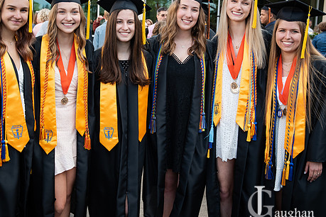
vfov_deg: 25.5
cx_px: 128
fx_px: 480
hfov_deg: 37.4
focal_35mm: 53
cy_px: 88
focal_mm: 38
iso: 160
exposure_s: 1/200
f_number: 4.5
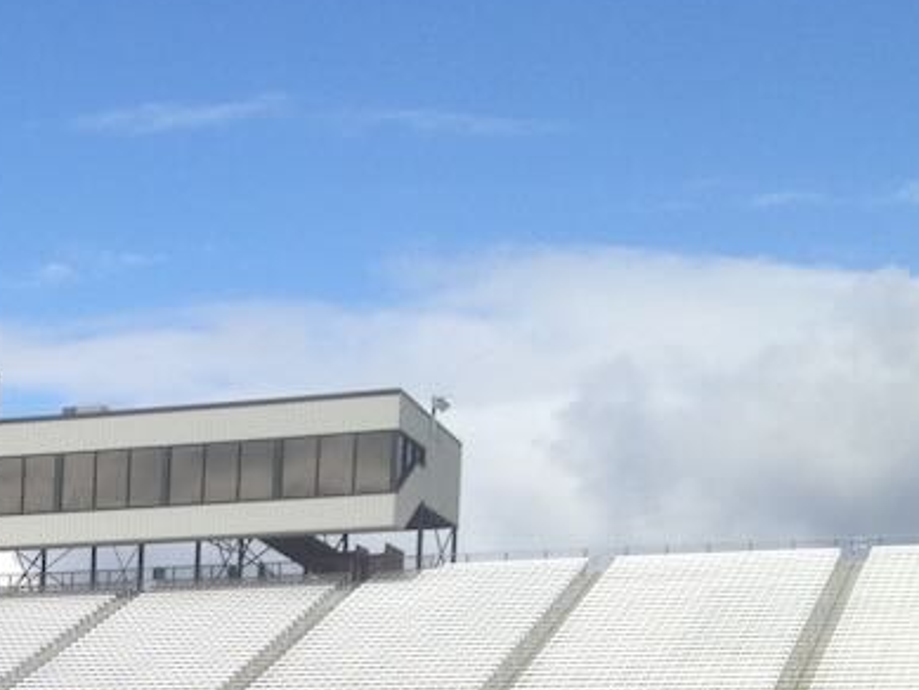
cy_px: 1030
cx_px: -357
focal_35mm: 108
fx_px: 2868
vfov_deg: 13.0
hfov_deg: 16.9
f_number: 2.4
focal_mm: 4.28
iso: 50
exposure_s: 1/1534
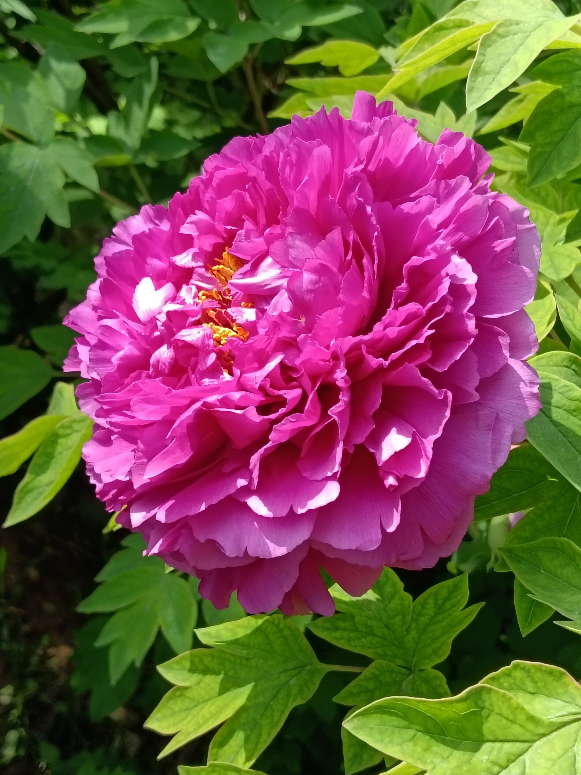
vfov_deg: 35.5
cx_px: 290
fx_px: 1209
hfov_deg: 27.0
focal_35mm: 54
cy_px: 388
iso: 100
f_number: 1.8
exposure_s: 1/130
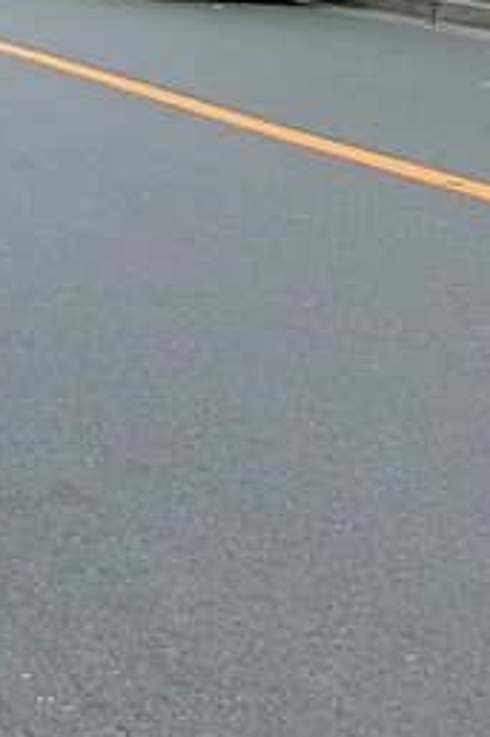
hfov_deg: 9.9
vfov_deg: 15.0
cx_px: -630
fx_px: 2514
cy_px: -473
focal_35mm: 123
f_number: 2.7
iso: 80
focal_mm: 4.06
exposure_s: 1/250
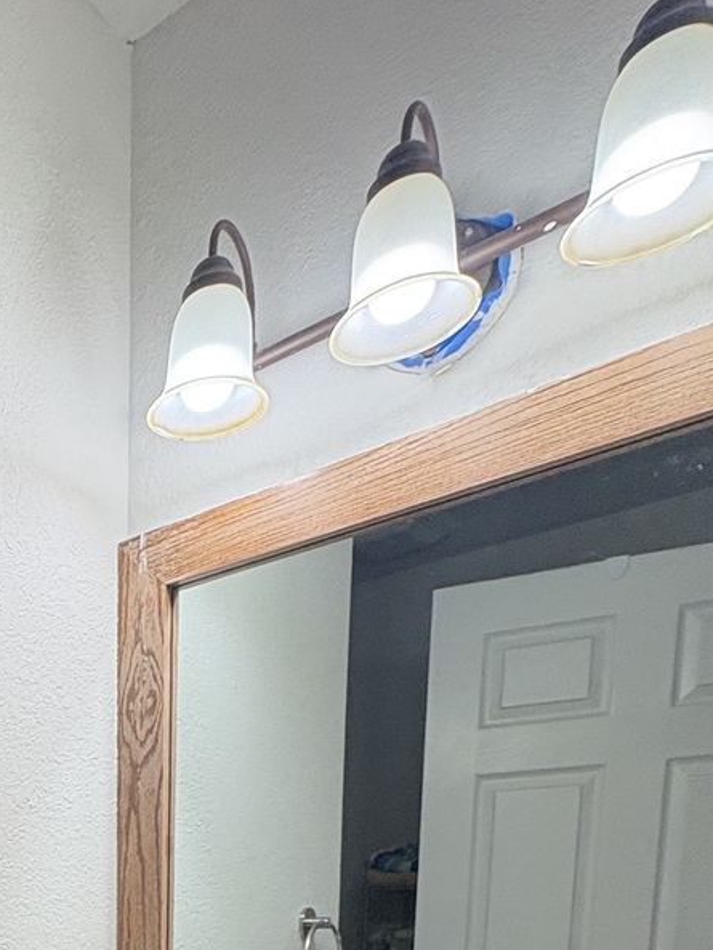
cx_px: -88
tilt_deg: -7.6
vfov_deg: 42.2
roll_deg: +2.2
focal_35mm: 34
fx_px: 933
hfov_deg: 35.2
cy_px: 1053
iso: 80
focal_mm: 2.22
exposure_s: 1/120
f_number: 2.2
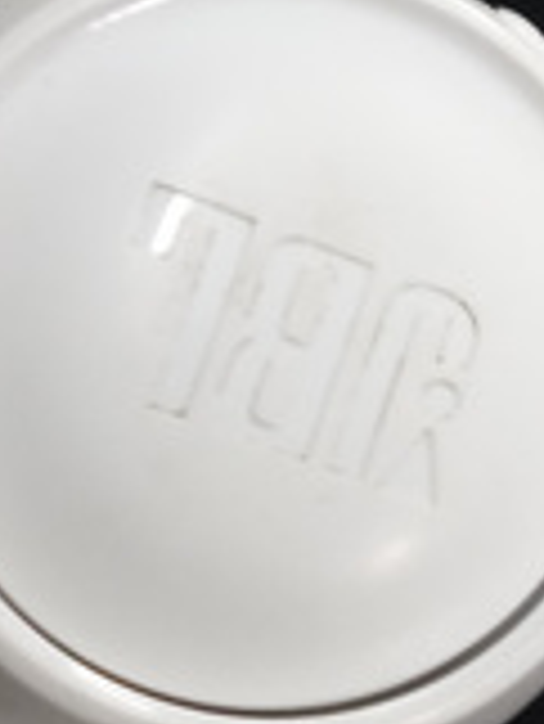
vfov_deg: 23.3
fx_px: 1758
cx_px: 533
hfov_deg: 17.2
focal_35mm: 84
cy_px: 315
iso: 1213
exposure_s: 1/20
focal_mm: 3.79
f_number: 2.2
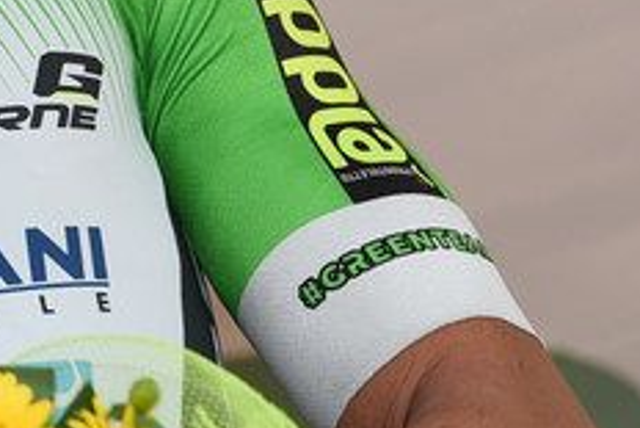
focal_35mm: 859
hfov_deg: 2.4
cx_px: -331
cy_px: -156
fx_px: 15280
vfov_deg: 1.6
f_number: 6.3
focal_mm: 195
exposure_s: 1/250
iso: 200
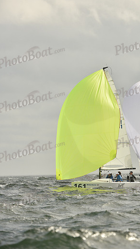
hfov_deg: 4.3
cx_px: 90
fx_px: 1854
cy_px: 119
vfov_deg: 7.7
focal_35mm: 281
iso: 320
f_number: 7.1
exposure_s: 1/1600
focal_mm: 240
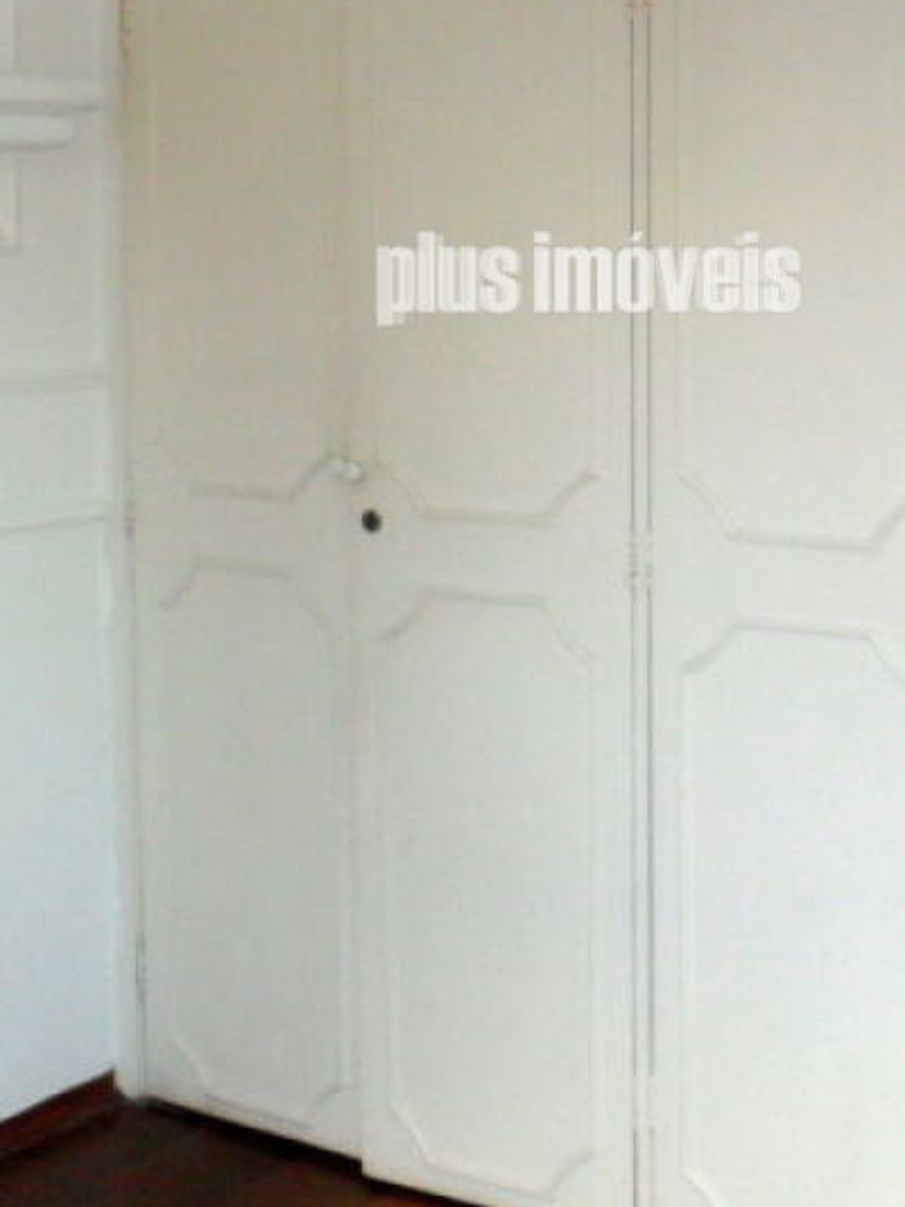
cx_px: 588
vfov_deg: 30.1
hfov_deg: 23.2
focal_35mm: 63
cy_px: 279
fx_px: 2195
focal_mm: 6.3
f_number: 3
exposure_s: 1/45
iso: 200
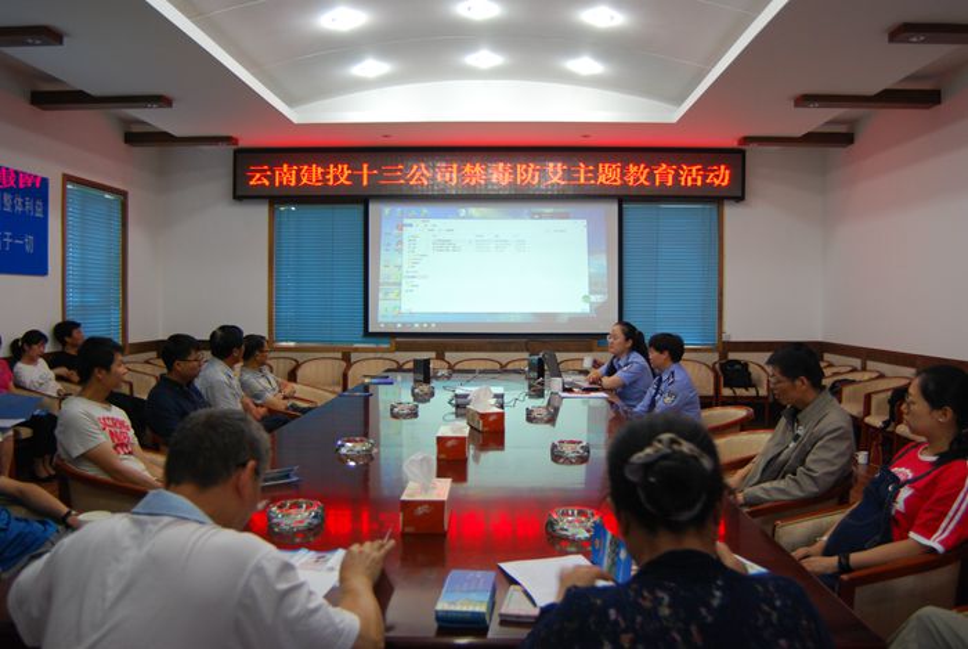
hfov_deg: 67.3
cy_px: 324
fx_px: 727
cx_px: 484
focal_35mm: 27
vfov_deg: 48.1
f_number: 3.5
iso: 500
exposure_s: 1/30
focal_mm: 18
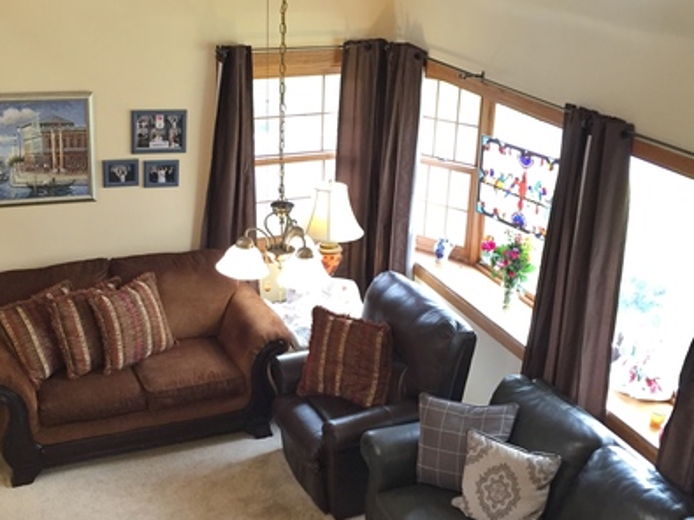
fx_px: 942
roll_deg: -1.4
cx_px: 313
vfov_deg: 30.8
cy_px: 290
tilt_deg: -23.1
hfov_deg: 40.4
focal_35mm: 47
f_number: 2.2
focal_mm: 4.15
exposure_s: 1/30
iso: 125
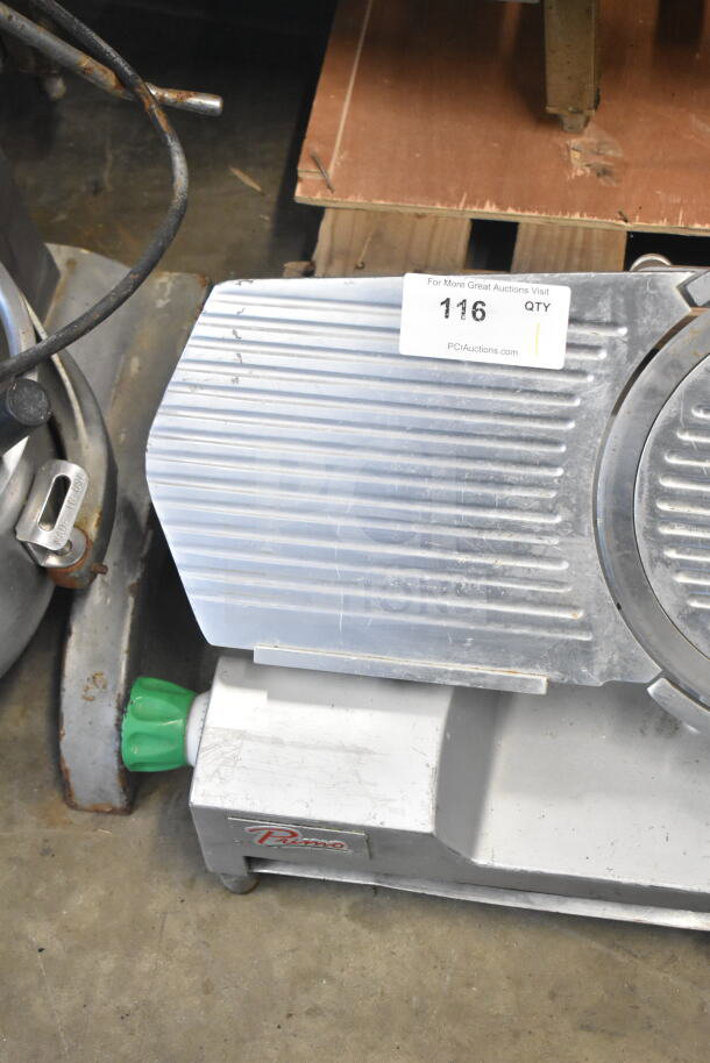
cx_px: 355
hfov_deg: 22.6
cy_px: 532
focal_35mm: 60
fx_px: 1774
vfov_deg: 33.4
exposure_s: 1/60
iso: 4000
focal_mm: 40
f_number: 5
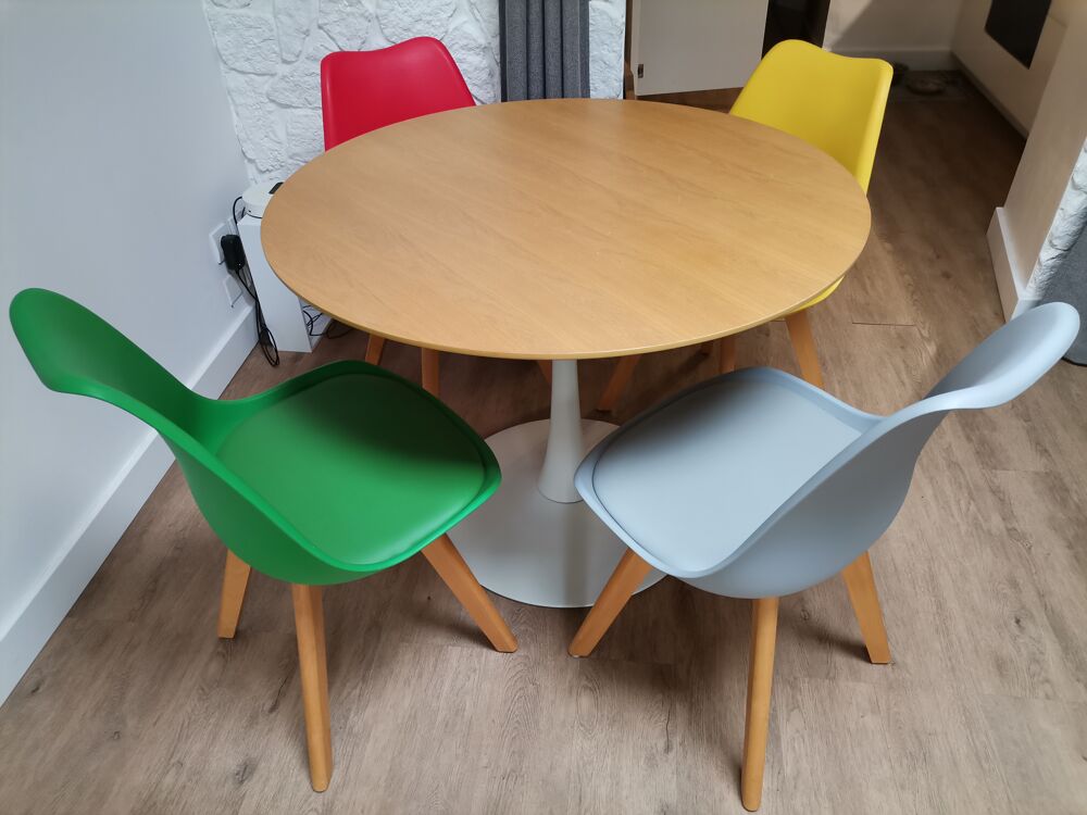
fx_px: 816
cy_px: 408
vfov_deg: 53.1
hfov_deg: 67.3
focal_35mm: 26
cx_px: 544
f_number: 1.8
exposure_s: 1/50
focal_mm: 4.75
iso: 500
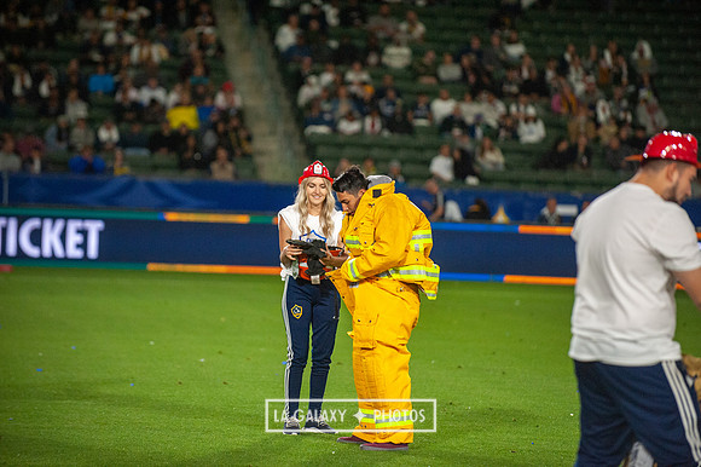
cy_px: 234
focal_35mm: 175
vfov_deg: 7.8
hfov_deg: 11.8
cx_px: 350
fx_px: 3406
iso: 3200
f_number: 2.8
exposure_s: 1/2500
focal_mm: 175
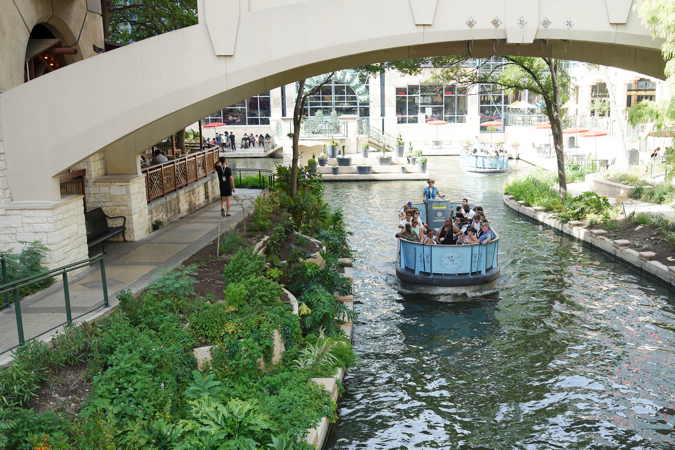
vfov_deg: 34.2
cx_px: 416
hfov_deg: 49.1
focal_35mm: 39
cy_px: 236
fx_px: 731
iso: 100
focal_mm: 31
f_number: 4.5
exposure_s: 1/100
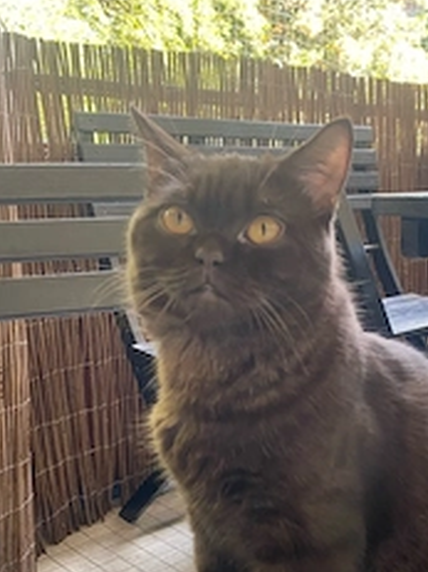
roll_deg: +0.0
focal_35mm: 45
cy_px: 366
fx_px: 743
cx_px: 272
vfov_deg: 41.7
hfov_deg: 32.0
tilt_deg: -11.3
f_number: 1.8
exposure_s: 1/70
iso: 125
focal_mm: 4.25
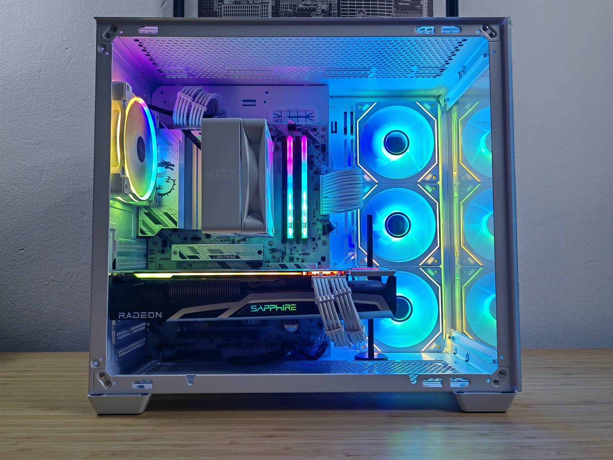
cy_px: 230
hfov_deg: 65.3
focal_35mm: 27
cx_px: 306
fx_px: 478
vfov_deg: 51.4
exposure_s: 1/50
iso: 80
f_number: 1.8
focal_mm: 5.54
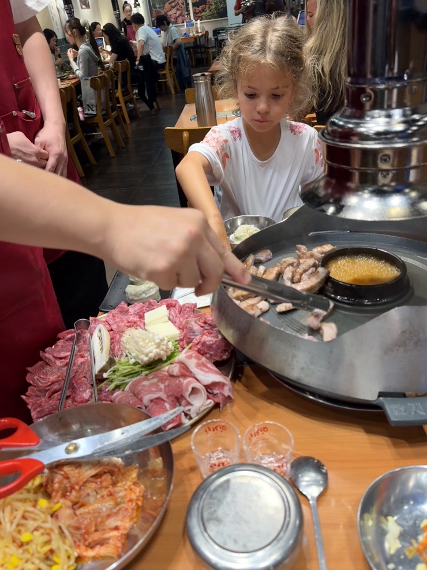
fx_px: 395
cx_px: 214
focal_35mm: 24
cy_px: 285
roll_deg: +7.0
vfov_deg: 71.6
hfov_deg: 56.8
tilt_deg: -30.6
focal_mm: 6.76
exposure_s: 1/135
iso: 100
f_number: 1.78
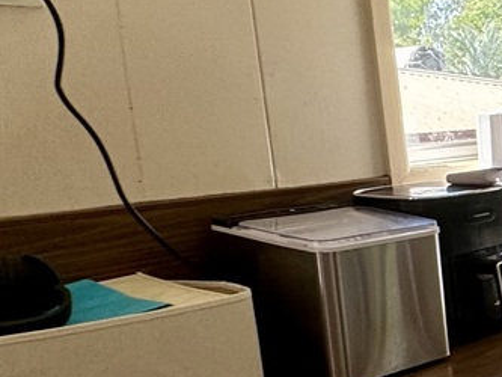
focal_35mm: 63
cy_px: 180
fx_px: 914
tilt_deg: -6.2
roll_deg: +5.0
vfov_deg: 23.3
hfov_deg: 19.5
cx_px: 974
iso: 40
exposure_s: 1/99
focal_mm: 2.22
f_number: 2.2
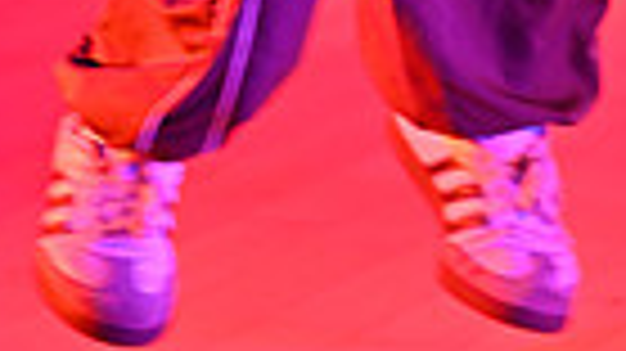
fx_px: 9224
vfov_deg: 2.2
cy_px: -778
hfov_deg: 3.9
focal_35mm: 556
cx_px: 257
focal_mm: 85
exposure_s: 1/400
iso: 64
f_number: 1.2
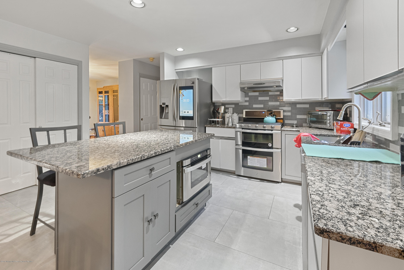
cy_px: 135
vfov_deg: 77.3
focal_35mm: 15
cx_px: 202
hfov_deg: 100.4
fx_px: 168
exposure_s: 1
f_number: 9
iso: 400
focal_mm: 10
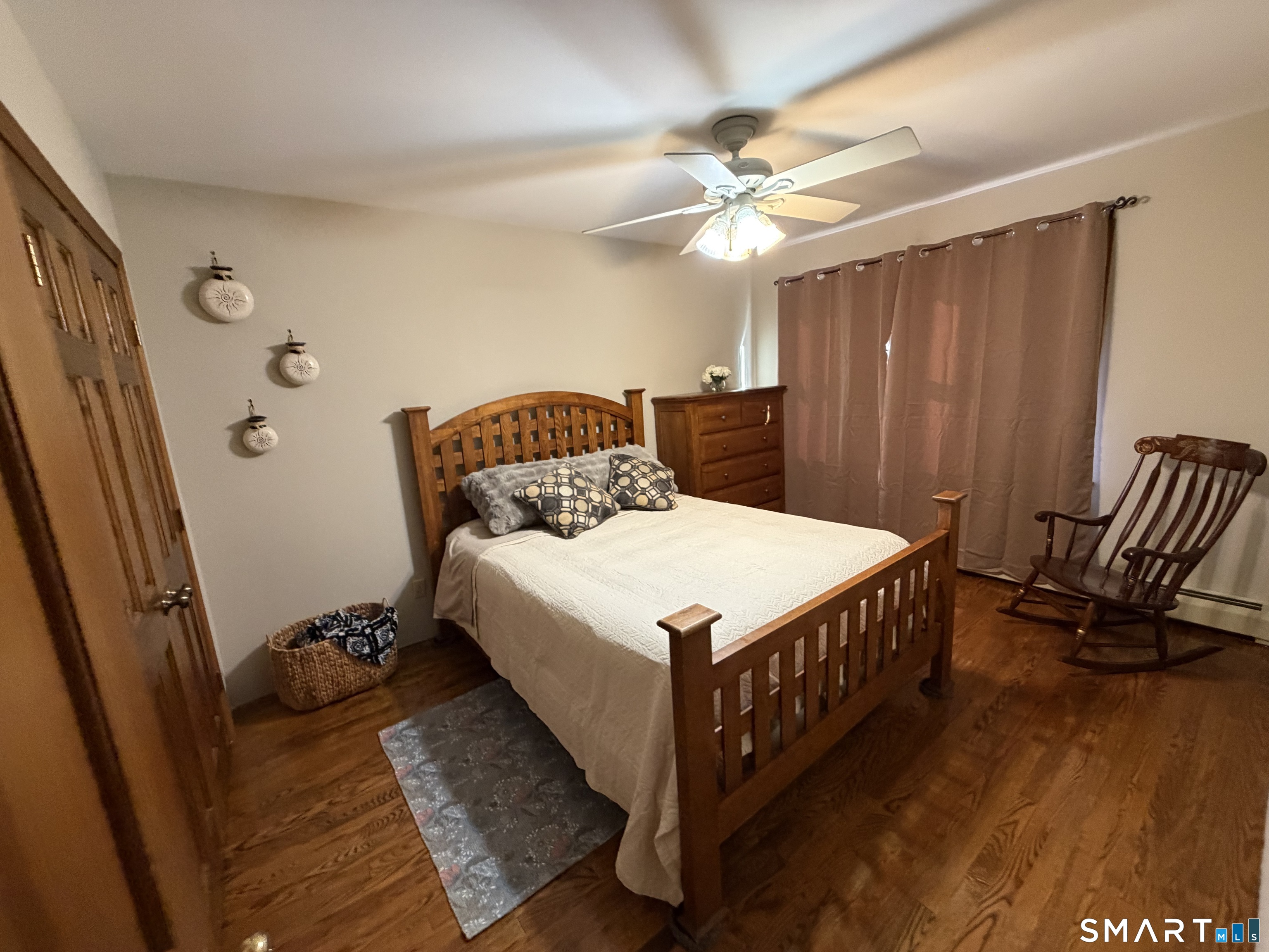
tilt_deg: -12.8
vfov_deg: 85.7
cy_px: 476
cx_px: 634
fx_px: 513
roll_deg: +4.7
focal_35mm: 14
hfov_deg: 102.1
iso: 400
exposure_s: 1/60
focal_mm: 2.22
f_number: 2.2
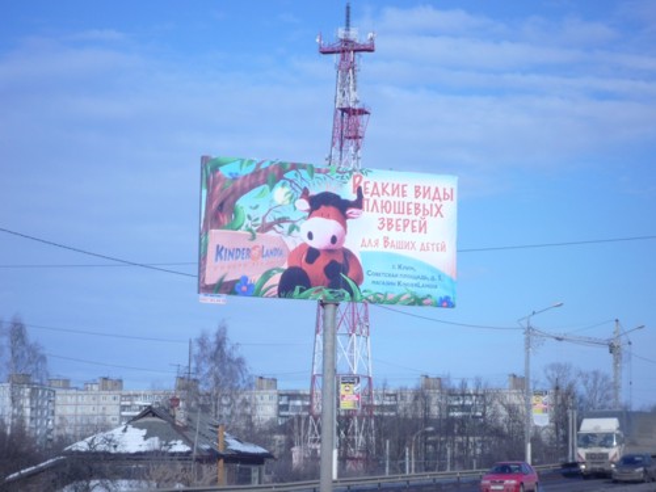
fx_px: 1895
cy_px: 246
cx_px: 328
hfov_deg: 19.6
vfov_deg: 14.8
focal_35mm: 100
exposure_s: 1/640
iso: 100
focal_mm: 17.6
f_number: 5.6
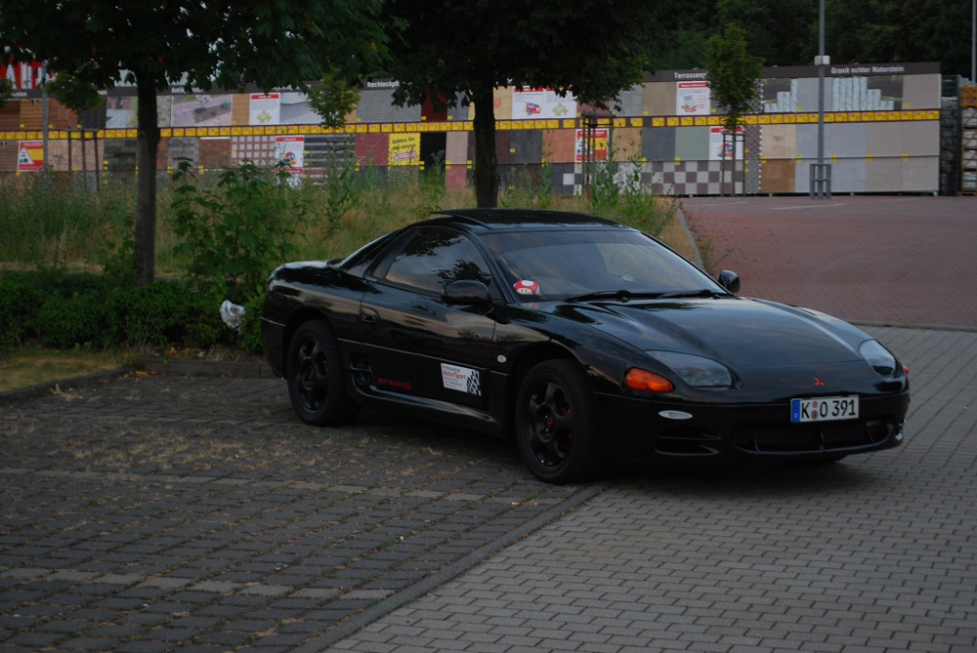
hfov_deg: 24.6
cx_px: 488
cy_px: 326
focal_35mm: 82
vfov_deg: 16.6
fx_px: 2241
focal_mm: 55
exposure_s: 1/60
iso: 400
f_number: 5.6
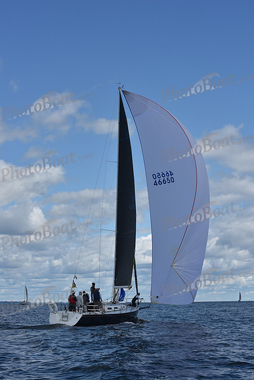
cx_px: 127
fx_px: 740
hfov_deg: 19.5
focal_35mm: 70
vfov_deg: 28.8
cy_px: 190
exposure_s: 1/800
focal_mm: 70
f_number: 11
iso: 250
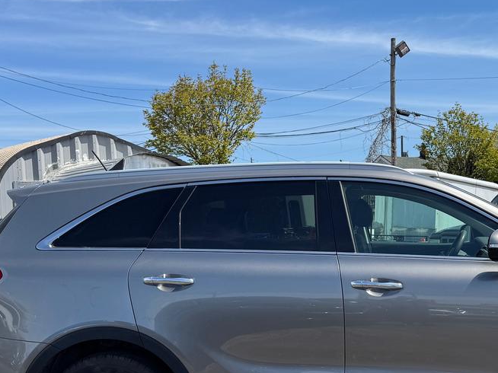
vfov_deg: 30.6
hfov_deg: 39.5
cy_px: 248
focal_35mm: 47
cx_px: 364
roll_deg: +2.4
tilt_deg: -3.2
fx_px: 676
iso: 80
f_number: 1.78
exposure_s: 1/4608
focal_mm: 6.76
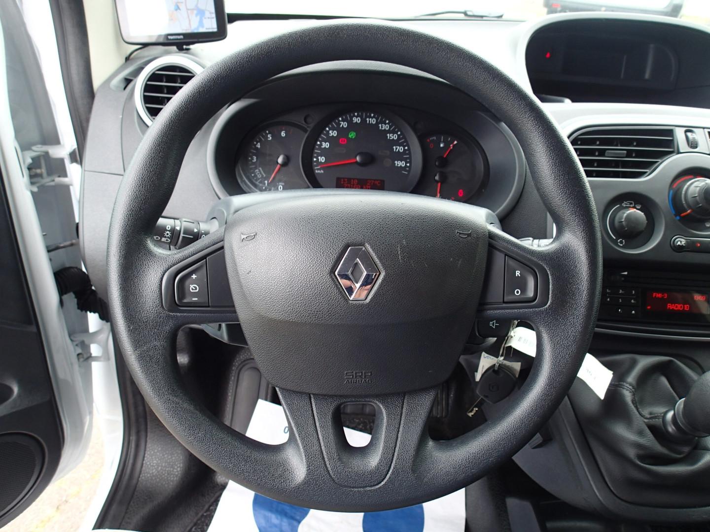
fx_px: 513
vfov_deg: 54.9
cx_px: 355
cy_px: 266
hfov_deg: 69.4
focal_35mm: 25
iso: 100
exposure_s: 1/80
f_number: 2.8
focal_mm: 4.5
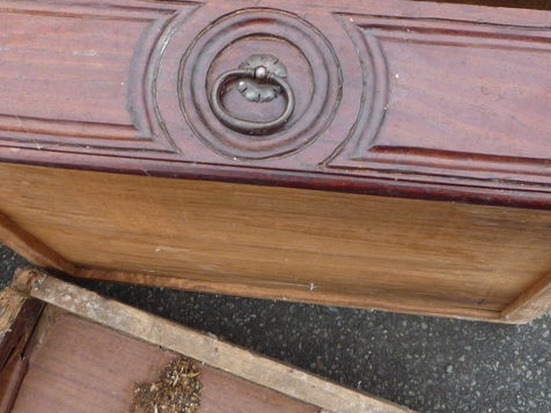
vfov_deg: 22.3
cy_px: -9
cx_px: 292
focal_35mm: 63
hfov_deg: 30.7
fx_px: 1003
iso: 125
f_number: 3.3
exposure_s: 1/30
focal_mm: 5.2
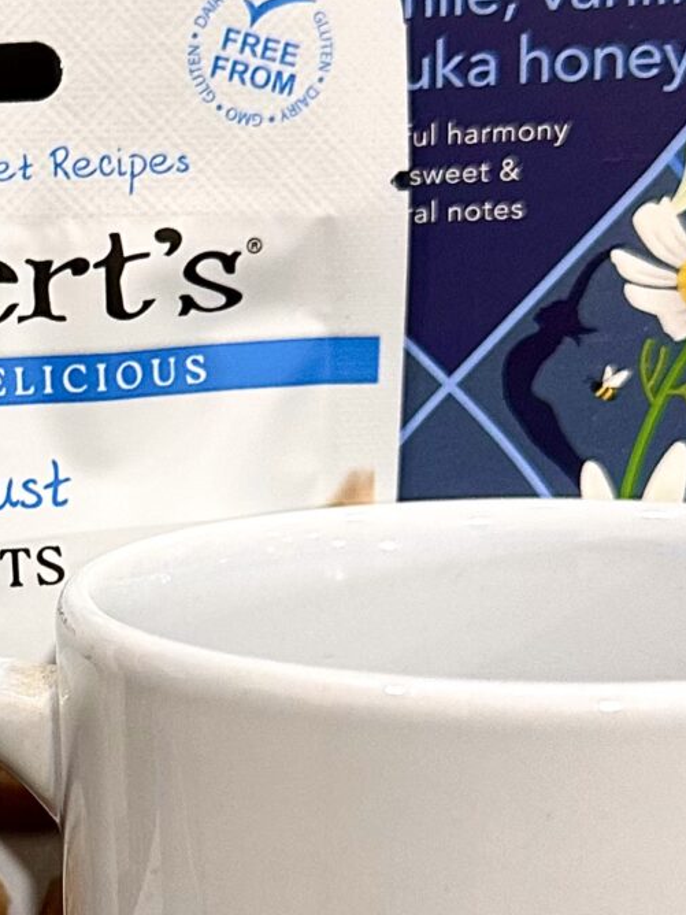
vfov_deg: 21.3
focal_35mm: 92
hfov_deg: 15.4
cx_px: -156
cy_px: 586
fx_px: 2431
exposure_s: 1/88
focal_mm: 6.86
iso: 250
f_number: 1.78
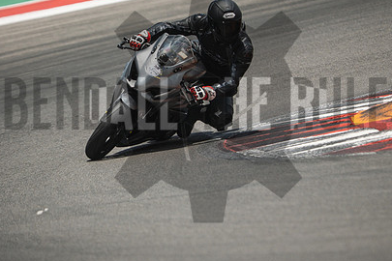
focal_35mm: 601
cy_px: 105
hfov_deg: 3.4
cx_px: 208
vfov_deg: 2.3
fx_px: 6544
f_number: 2.8
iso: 320
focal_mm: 280
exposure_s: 1/4000
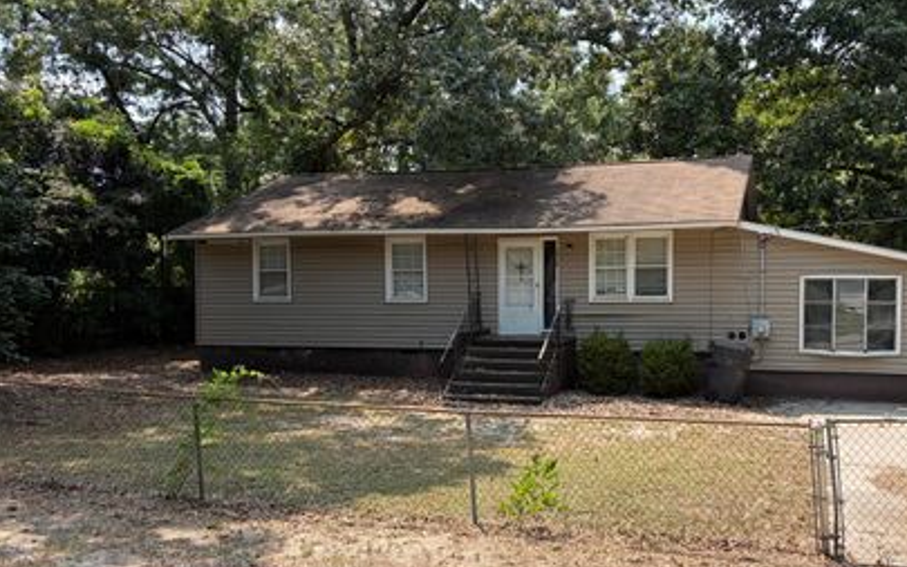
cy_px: 331
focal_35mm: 34
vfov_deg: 37.2
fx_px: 840
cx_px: 558
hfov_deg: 56.1
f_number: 1.6
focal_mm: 5.96
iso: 50
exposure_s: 1/1287
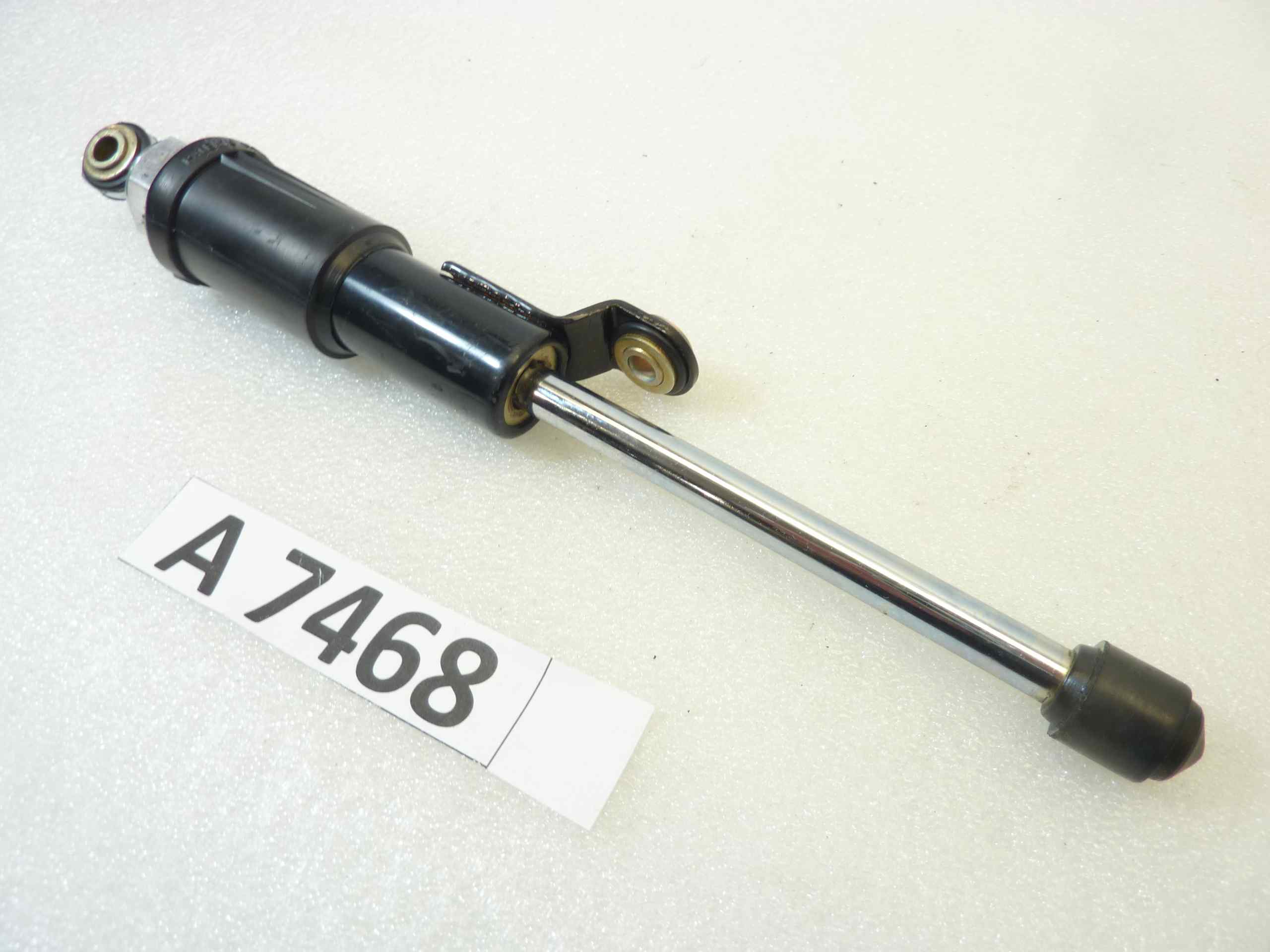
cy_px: 476
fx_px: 917
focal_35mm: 25
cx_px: 635
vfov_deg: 54.9
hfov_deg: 69.4
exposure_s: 1/25
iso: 80
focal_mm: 4.1
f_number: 3.3
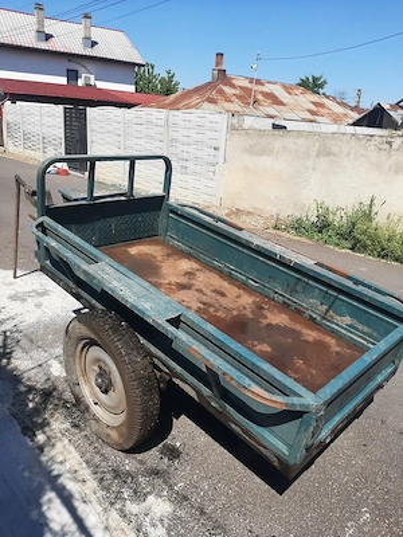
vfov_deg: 67.3
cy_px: 268
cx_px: 202
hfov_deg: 53.1
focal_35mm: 26
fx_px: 404
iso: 40
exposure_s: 1/2674
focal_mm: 3.93
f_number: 1.7
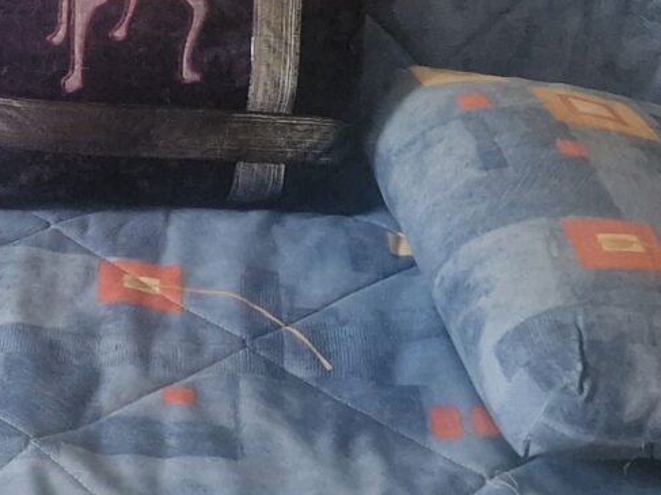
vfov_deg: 12.1
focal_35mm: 121
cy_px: 19
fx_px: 2310
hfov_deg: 15.6
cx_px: -144
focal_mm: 6.4
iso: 1000
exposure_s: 1/120
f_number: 1.8
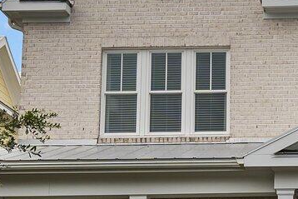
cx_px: 328
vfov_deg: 11.4
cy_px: 158
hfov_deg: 16.5
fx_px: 994
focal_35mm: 120
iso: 400
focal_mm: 21
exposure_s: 1/1600
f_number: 4
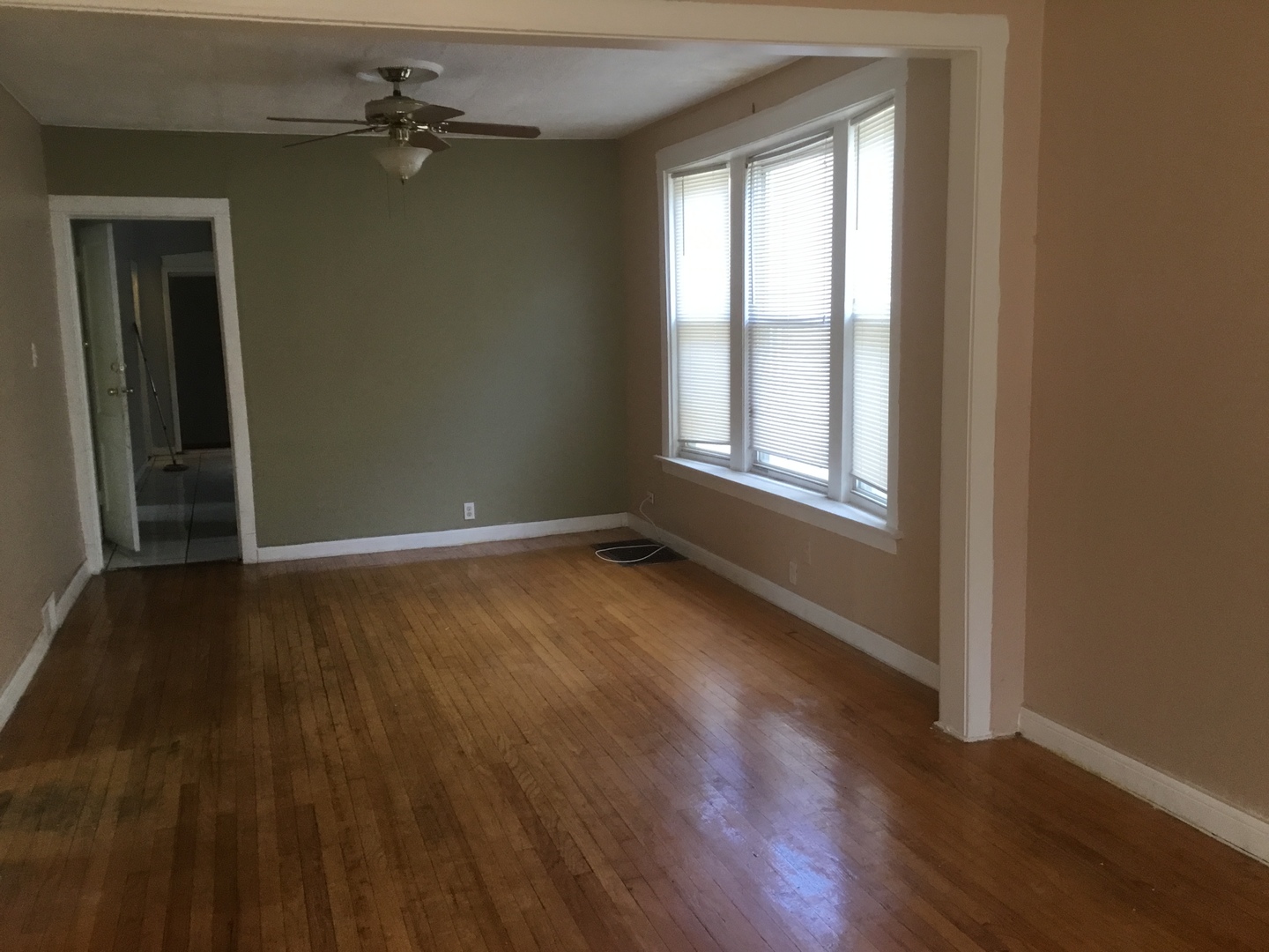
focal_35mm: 31
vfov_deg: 45.4
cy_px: 476
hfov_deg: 58.4
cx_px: 634
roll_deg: +2.1
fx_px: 1136
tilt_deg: -7.5
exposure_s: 1/30
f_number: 2.4
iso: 40
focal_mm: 3.3
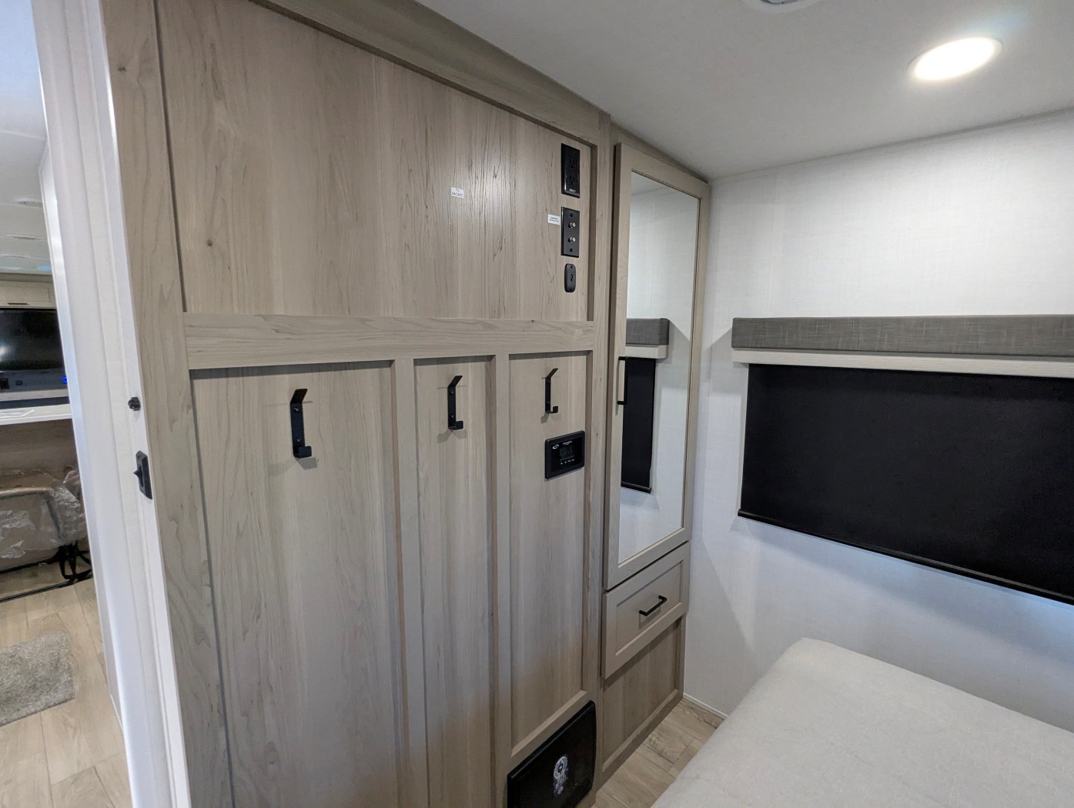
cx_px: 537
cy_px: 404
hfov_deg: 94.4
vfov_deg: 78.2
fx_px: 497
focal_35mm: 16
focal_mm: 2.35
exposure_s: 1/84
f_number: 2.2
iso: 336
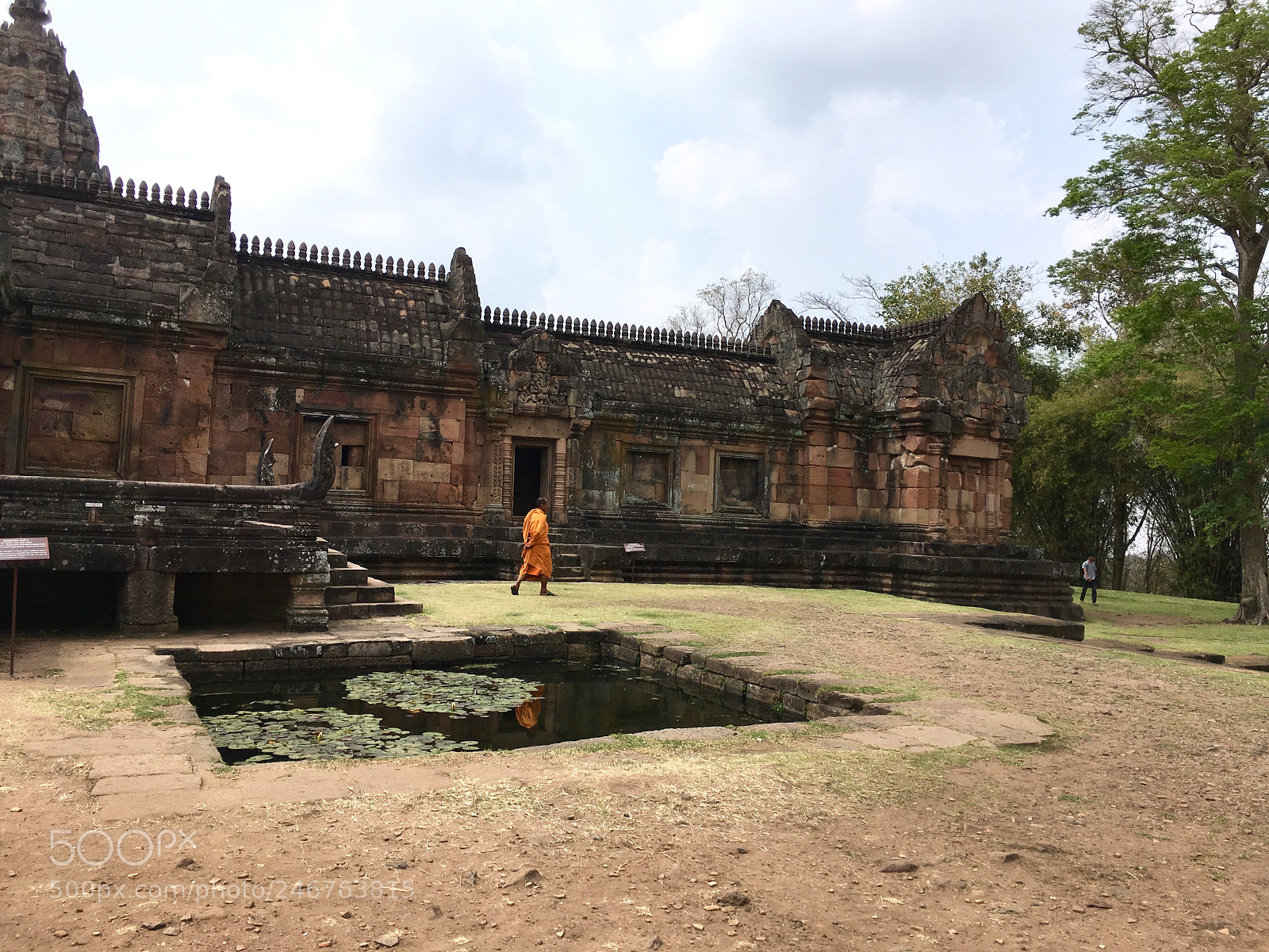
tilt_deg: +1.2
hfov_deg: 61.7
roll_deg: -2.0
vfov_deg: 48.2
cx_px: 634
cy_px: 476
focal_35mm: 29
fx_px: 1063
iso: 25
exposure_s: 1/2079
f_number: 2.2
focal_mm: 4.15
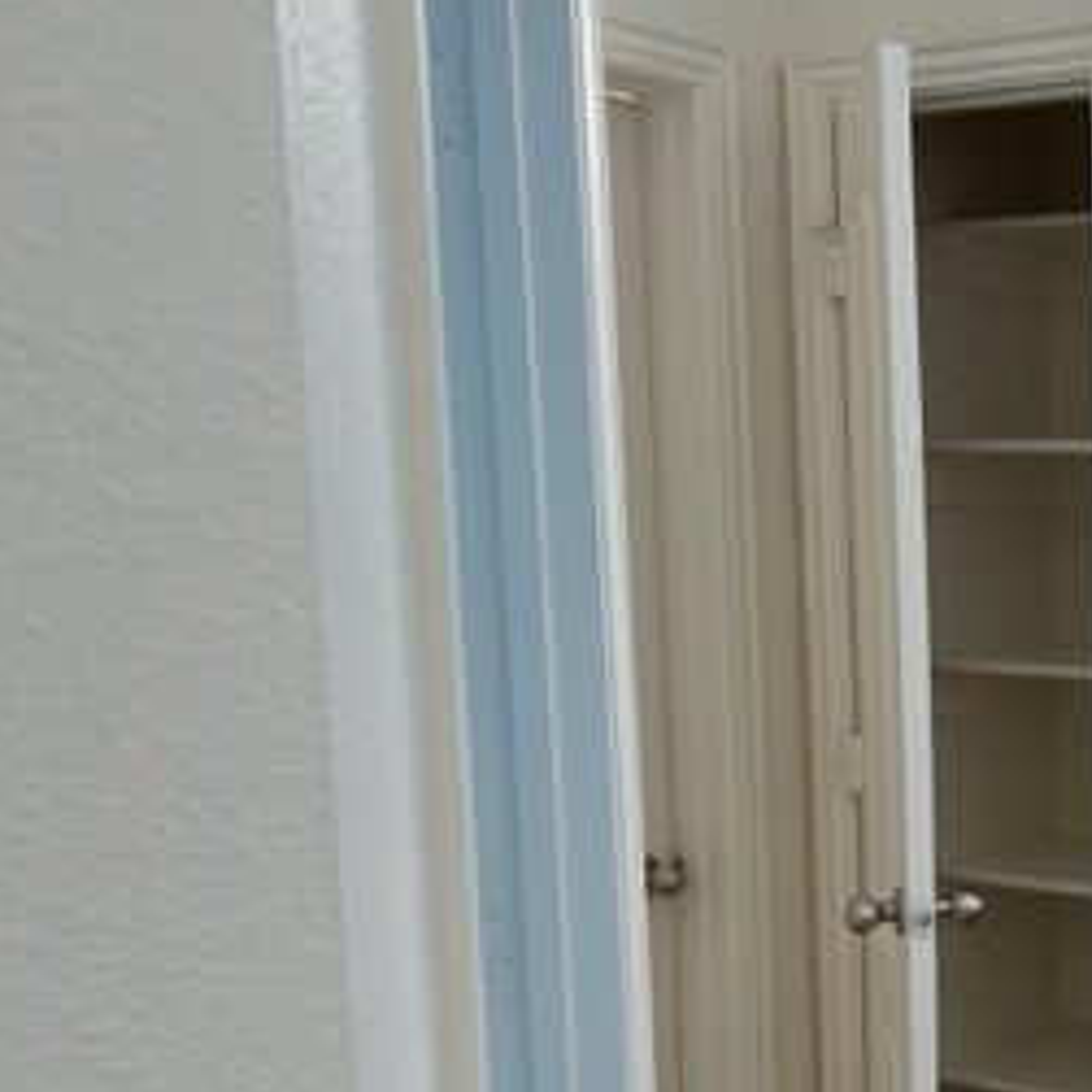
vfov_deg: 31.2
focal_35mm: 54
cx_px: 1349
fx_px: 1927
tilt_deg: -9.4
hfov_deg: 27.4
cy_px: 783
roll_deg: -0.1
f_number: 1.78
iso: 100
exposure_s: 1/120
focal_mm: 6.86
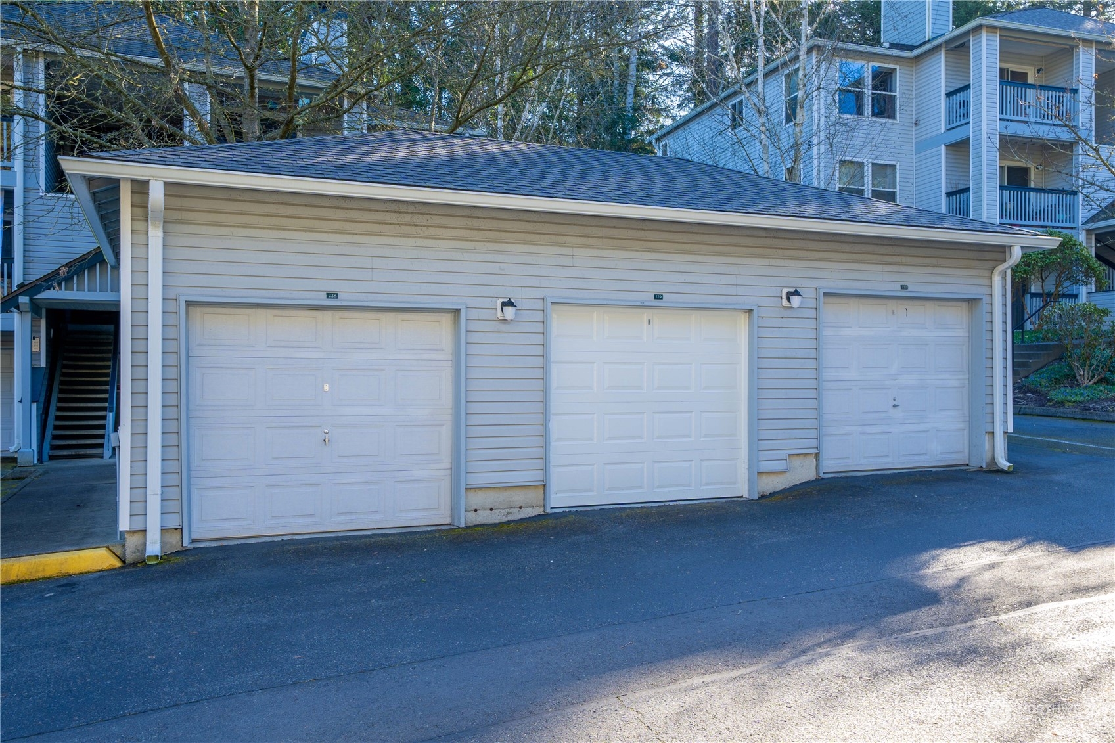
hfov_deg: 73.7
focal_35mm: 24
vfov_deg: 53.1
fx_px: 743
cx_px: 558
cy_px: 372
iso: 125
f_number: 8
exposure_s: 1/30
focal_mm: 24
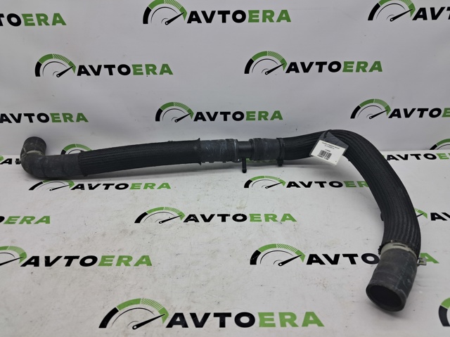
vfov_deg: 51.3
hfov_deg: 65.4
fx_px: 351
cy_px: 168
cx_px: 225
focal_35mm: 27
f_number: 1.8
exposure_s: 1/100
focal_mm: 4
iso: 50
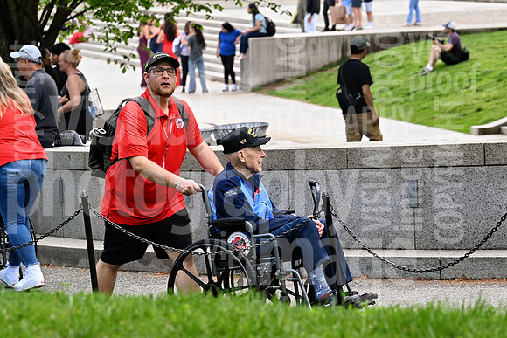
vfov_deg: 5.9
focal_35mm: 232
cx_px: 254
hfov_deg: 8.9
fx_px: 3268
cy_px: 169
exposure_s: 1/400
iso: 1000
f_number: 8
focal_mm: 155
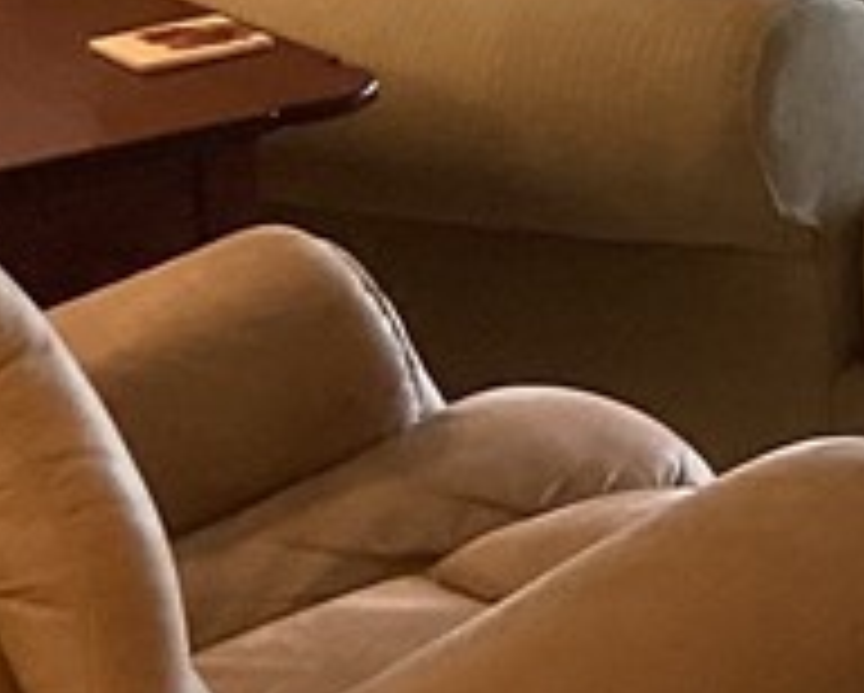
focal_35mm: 161
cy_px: -477
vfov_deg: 9.2
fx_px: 4121
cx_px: 2160
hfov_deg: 10.2
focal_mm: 3.3
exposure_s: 1/60
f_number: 2.4
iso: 80
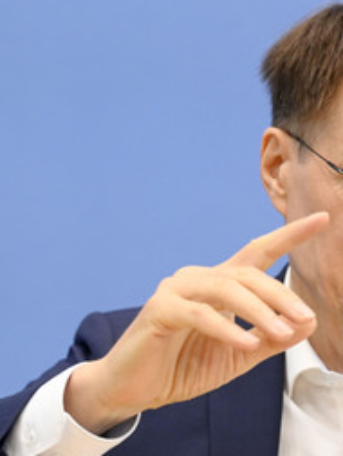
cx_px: 378
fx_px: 3274
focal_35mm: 248
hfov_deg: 6.0
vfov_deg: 8.0
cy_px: 233
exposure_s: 1/640
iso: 5000
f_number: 5.6
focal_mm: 145
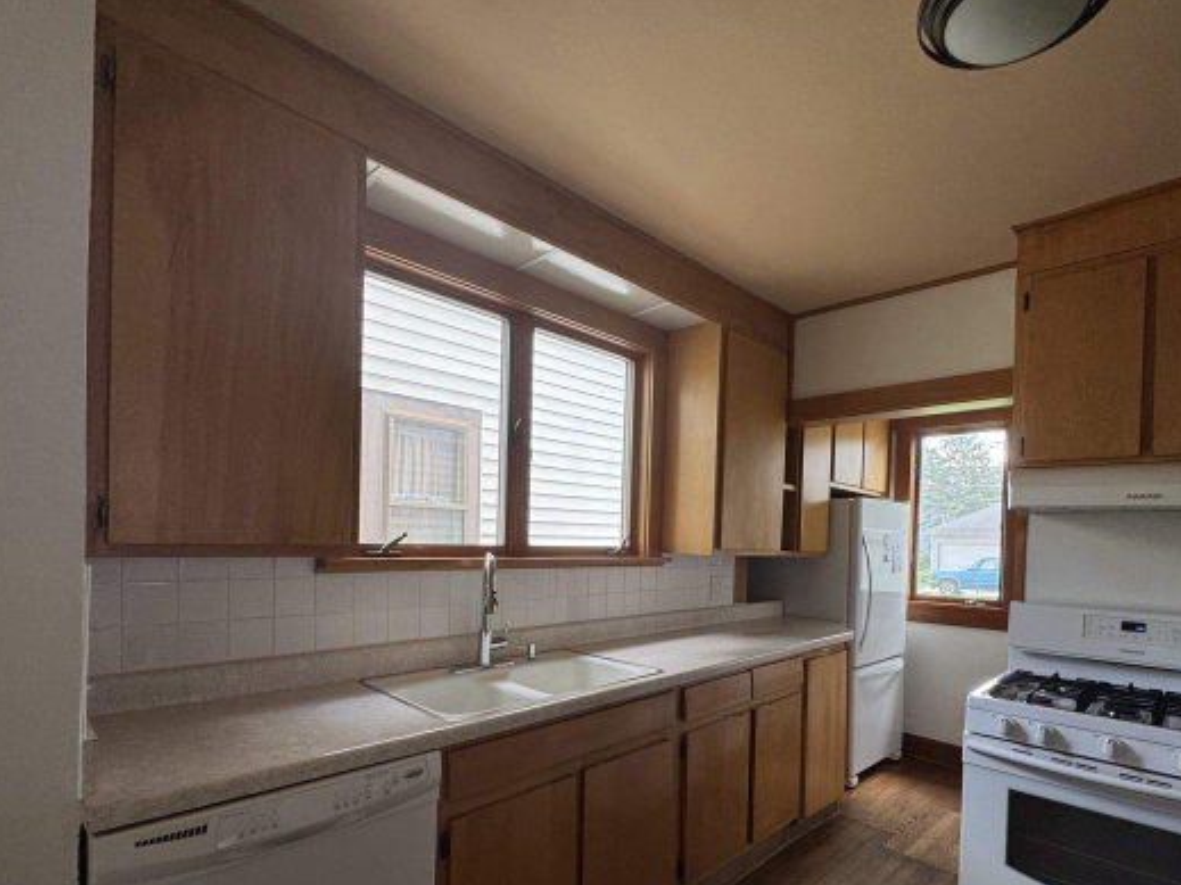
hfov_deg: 87.6
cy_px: 551
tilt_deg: -2.0
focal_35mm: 18
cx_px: 638
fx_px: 614
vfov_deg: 70.5
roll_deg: -2.0
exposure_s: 1/99
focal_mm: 2.22
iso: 160
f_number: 2.2
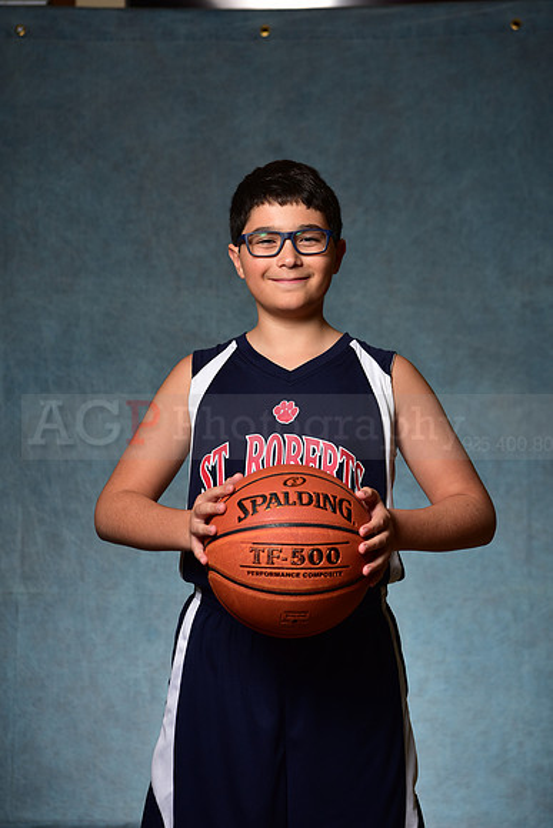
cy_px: 414
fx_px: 1612
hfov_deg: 19.5
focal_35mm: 70
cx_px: 276
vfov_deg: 28.8
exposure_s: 1/200
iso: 100
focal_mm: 70
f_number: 5
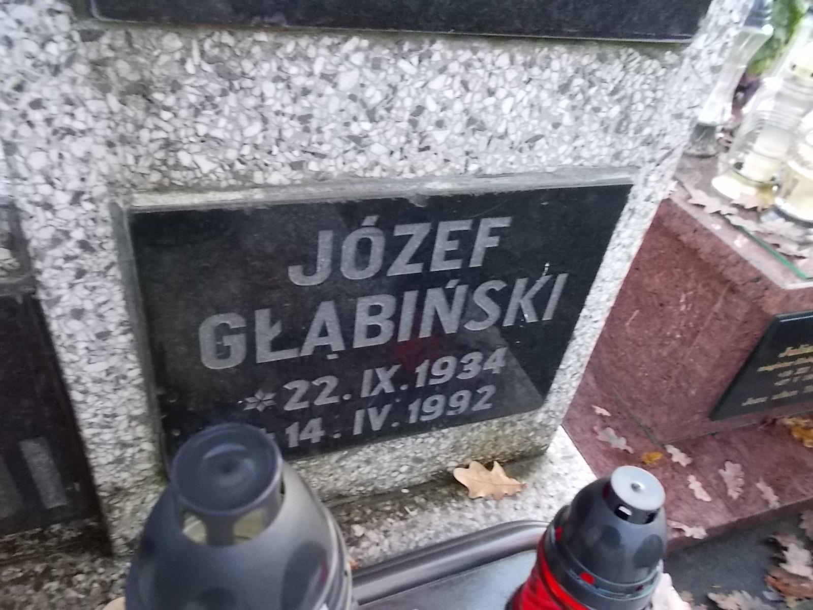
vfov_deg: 53.1
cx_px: 406
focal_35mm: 26
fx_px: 611
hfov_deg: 67.3
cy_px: 305
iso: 400
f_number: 3.2
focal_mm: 4.6
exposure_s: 1/80
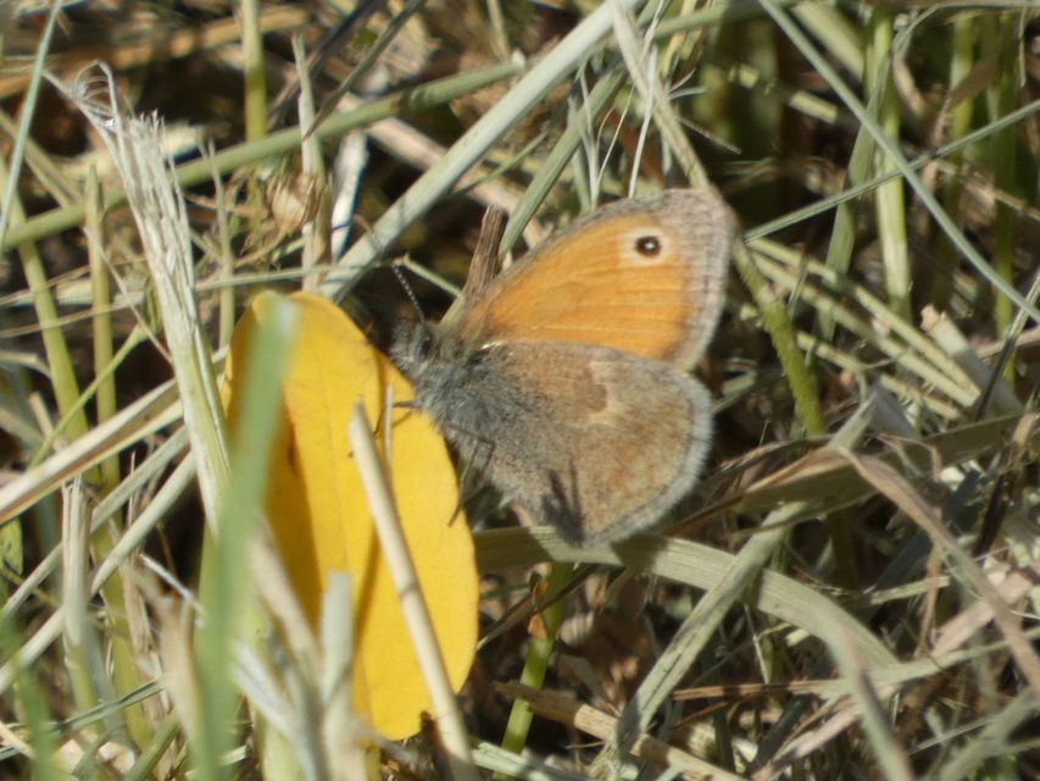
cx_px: 520
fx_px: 36058
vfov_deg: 1.2
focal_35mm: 1200
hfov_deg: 1.7
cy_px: 390
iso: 80
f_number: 5.9
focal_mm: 215
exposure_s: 1/200
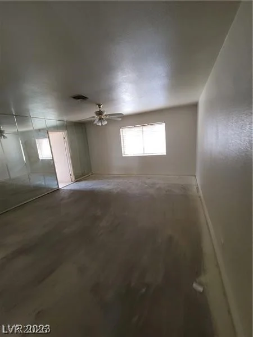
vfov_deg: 106.2
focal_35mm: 13
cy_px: 168
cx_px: 126
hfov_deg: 89.9
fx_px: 127
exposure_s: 1/30
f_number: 2.2
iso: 400
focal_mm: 2.2
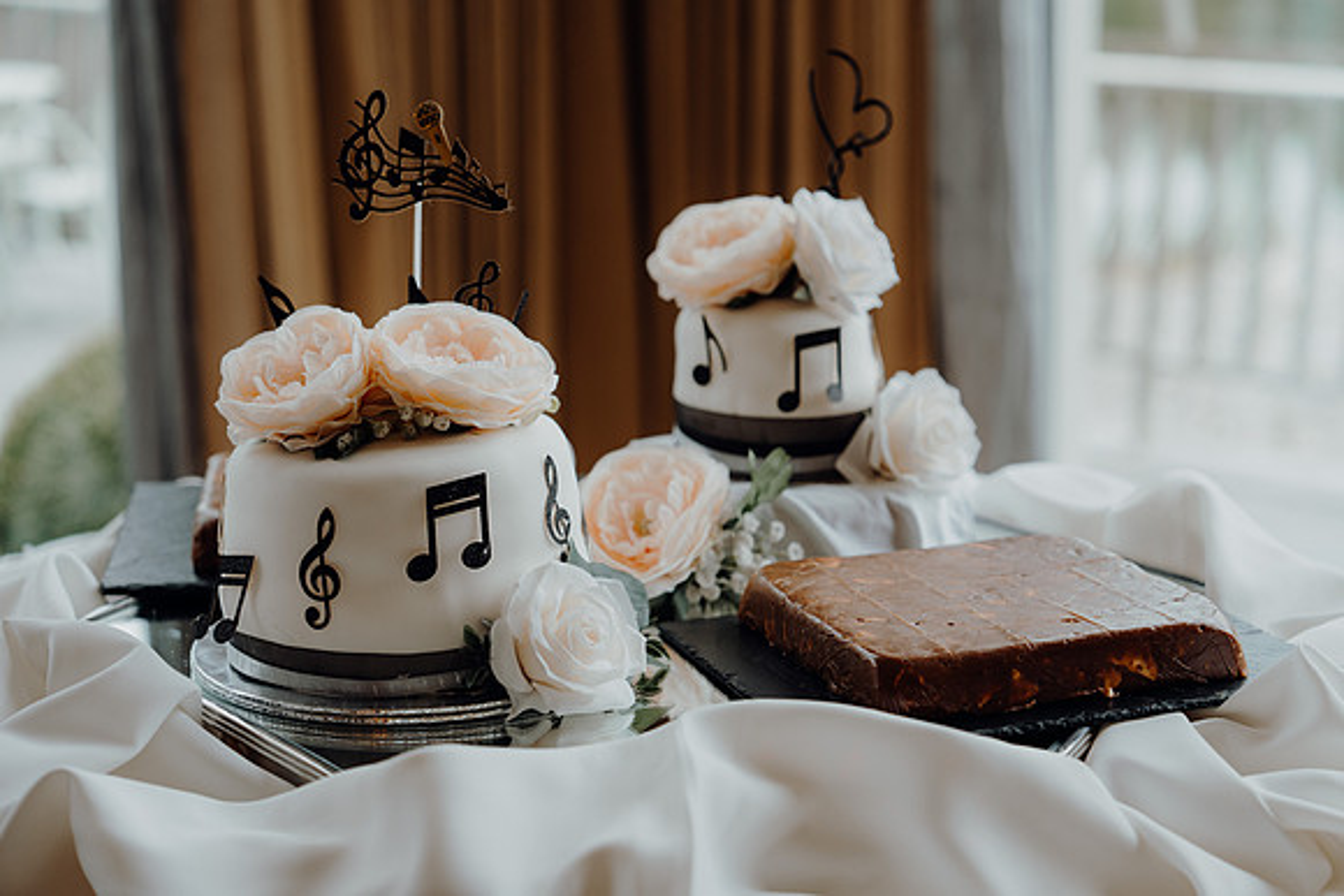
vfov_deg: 19.5
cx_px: 672
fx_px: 2614
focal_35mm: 70
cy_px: 448
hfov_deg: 28.8
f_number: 2.8
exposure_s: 1/200
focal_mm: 70
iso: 160
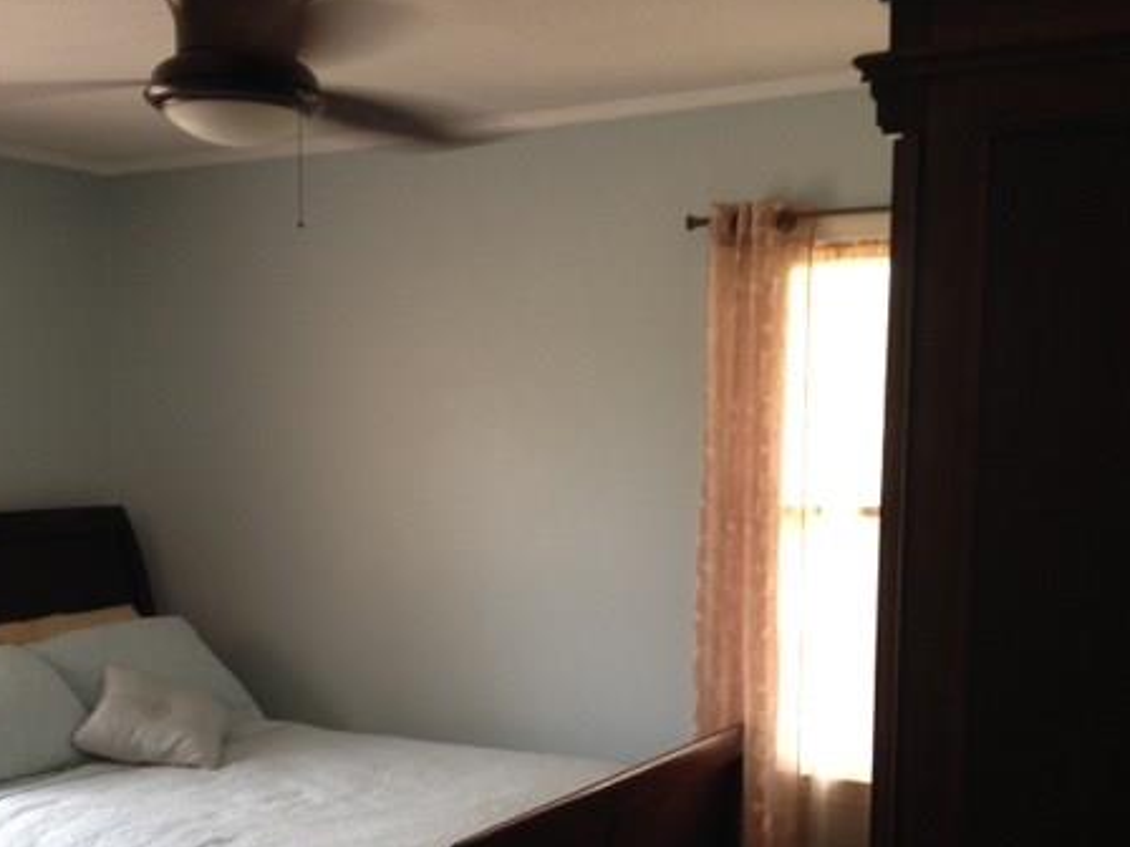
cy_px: 590
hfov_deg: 38.1
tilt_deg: -6.3
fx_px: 1632
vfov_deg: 28.8
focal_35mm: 50
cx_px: 494
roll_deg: -0.8
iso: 100
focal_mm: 4.28
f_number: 2.4
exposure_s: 1/20
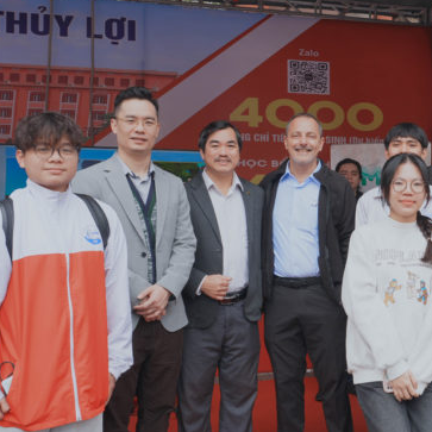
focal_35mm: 54
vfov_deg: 31.6
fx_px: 762
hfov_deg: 30.5
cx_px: 374
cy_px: 201
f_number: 6.3
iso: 125
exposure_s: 1/80
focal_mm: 20
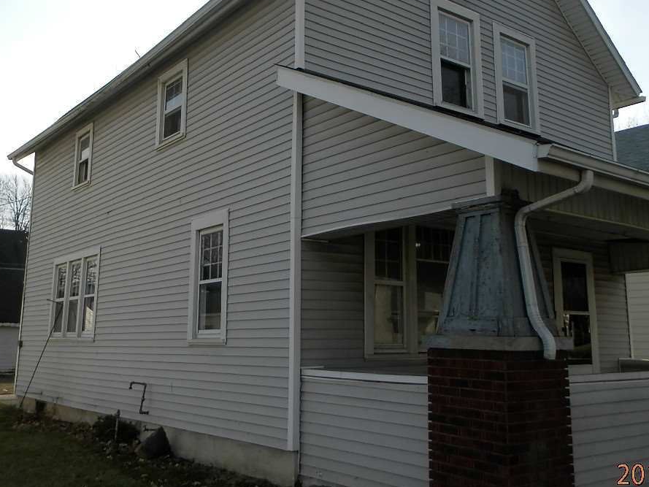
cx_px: 350
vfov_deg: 39.5
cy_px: 199
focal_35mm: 36
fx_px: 675
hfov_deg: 51.3
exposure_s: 1/1600
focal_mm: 4.5
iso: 80
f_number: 3.1
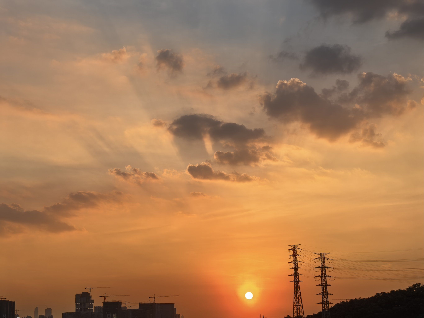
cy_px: 159
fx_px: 772
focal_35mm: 63
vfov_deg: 23.3
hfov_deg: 30.7
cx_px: 212
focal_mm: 6.98
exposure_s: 1/1250
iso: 50
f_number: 2
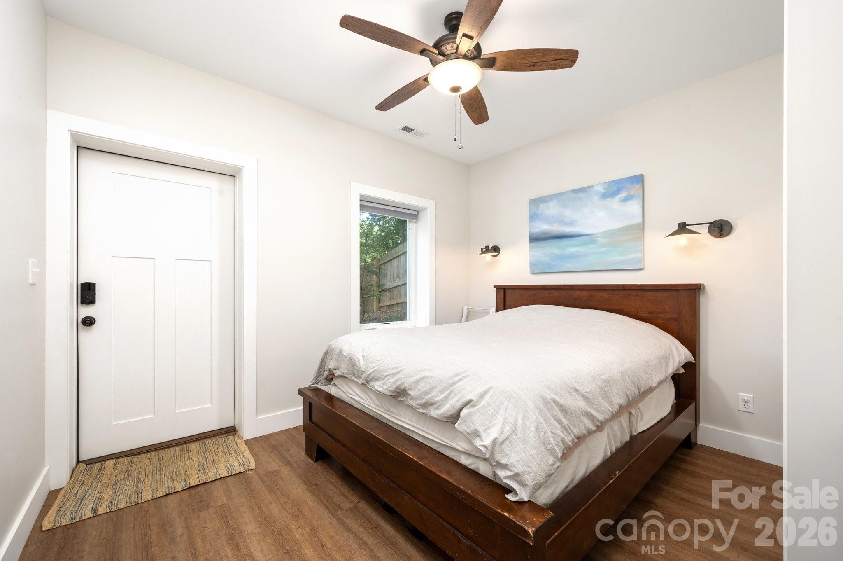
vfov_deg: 81.1
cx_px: 422
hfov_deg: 104.3
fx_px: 328
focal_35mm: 14
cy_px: 280
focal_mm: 14
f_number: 8
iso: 200
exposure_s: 2.5
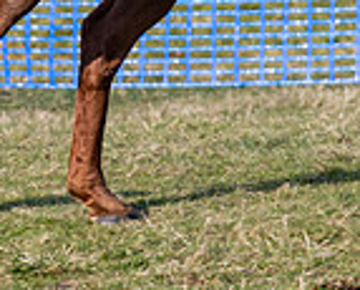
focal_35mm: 811
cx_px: 192
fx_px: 8659
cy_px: -149
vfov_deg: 1.9
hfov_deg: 2.4
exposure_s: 1/1600
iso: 100
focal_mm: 95
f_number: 2.8
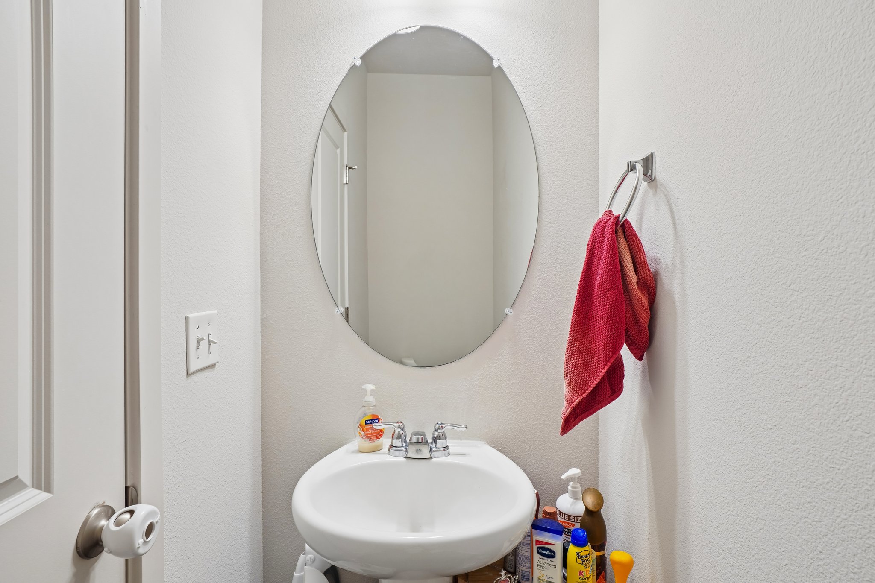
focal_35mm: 18
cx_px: 438
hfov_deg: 90.0
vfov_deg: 67.4
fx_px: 437
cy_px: 292
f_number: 8
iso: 400
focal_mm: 18
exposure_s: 1/10
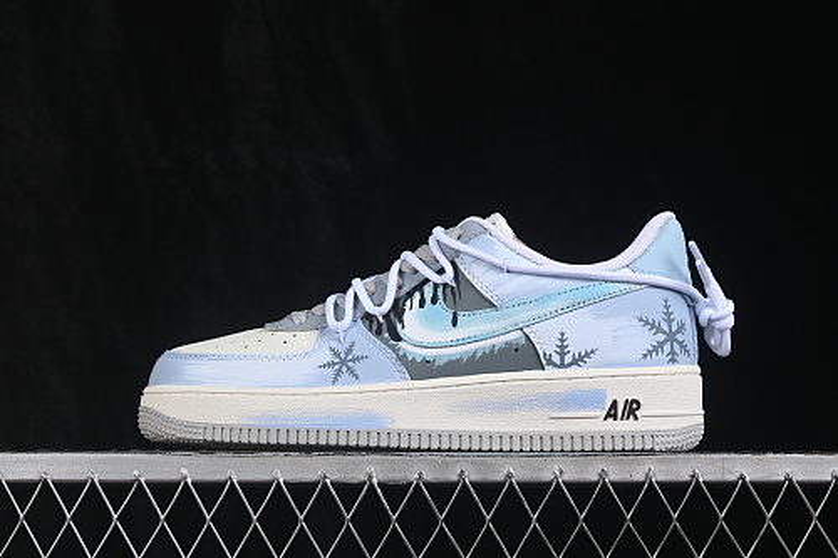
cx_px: 419
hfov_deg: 27.0
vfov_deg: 18.2
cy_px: 279
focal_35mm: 75
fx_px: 1745
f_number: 8
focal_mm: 50
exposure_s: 1/80
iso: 160
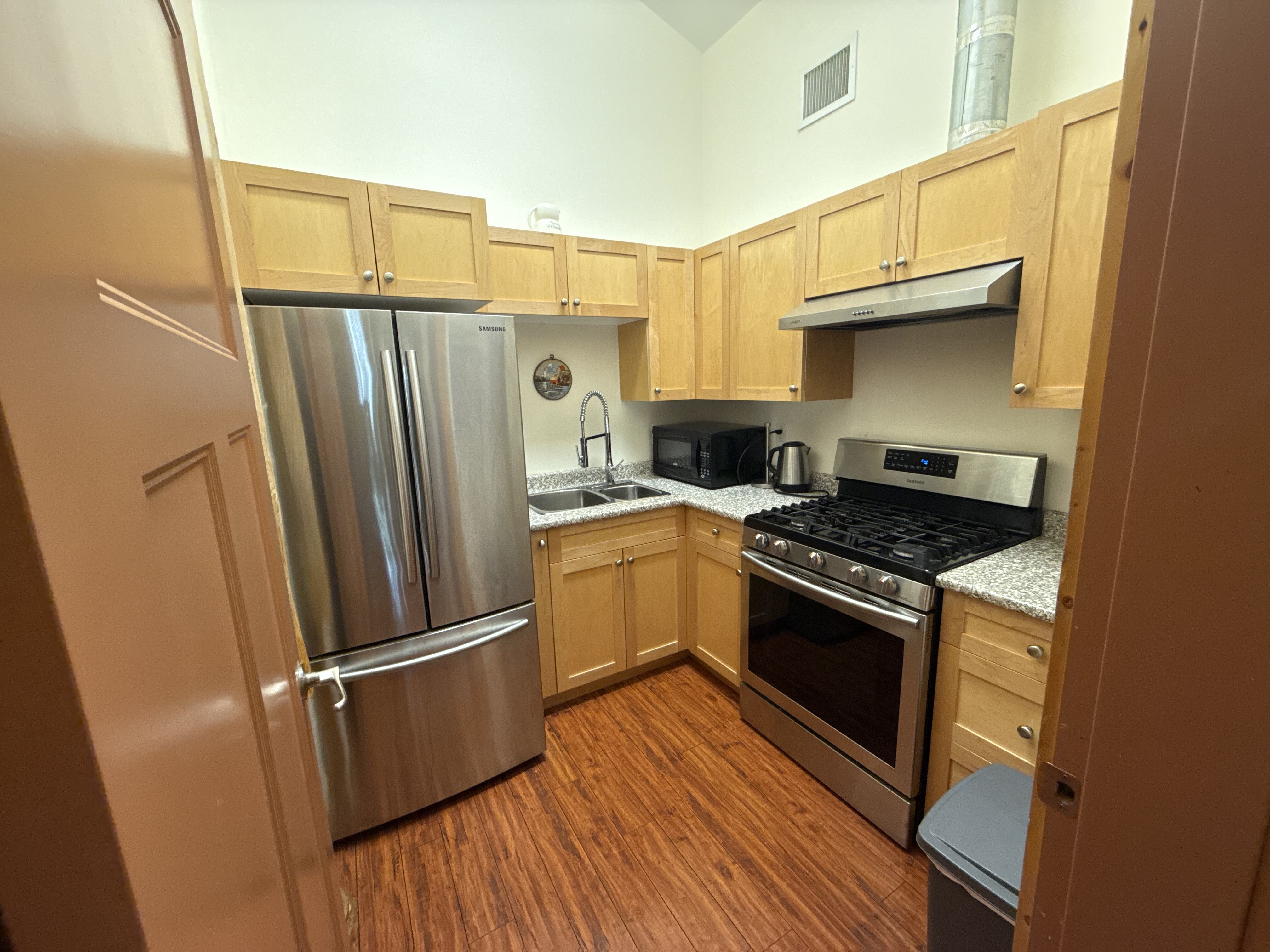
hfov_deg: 102.1
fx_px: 514
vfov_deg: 85.7
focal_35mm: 14
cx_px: 635
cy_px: 476
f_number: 2.2
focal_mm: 2.22
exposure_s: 1/60
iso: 400
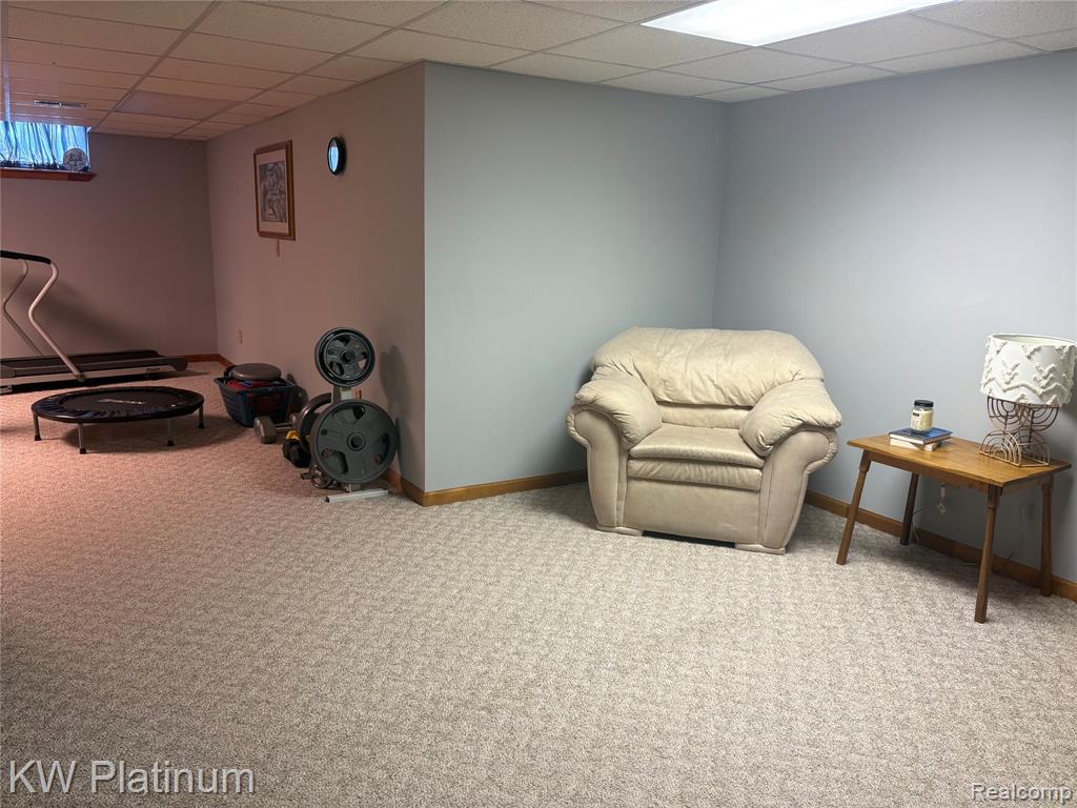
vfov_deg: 53.1
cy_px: 404
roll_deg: -1.6
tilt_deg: -12.9
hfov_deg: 67.3
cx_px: 538
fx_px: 809
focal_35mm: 26
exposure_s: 1/60
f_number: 1.6
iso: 100
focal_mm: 5.96
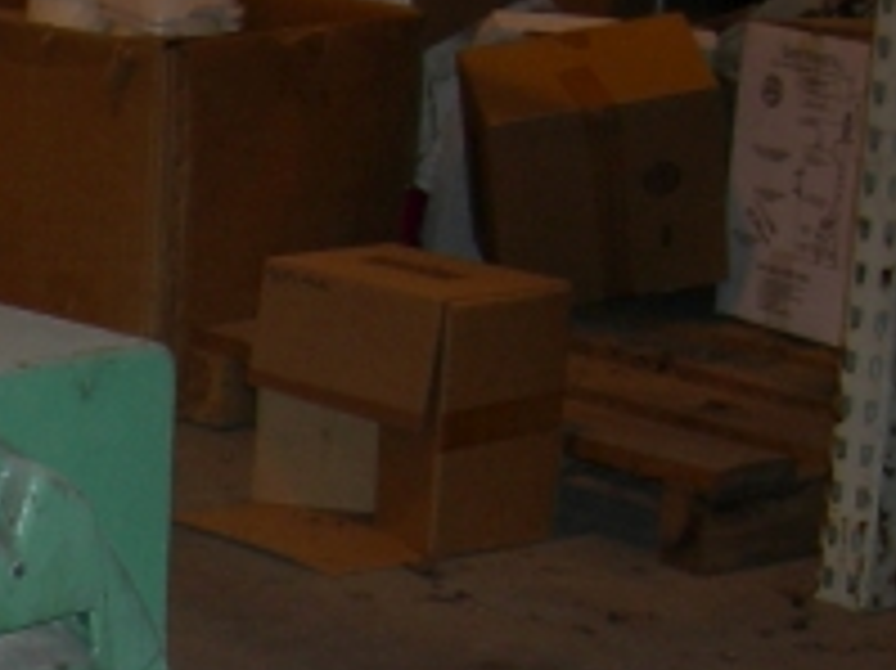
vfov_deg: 9.9
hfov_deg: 12.7
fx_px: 3751
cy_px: 1061
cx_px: -572
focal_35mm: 145
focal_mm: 7.5
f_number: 2.7
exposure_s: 1/60.1
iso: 64
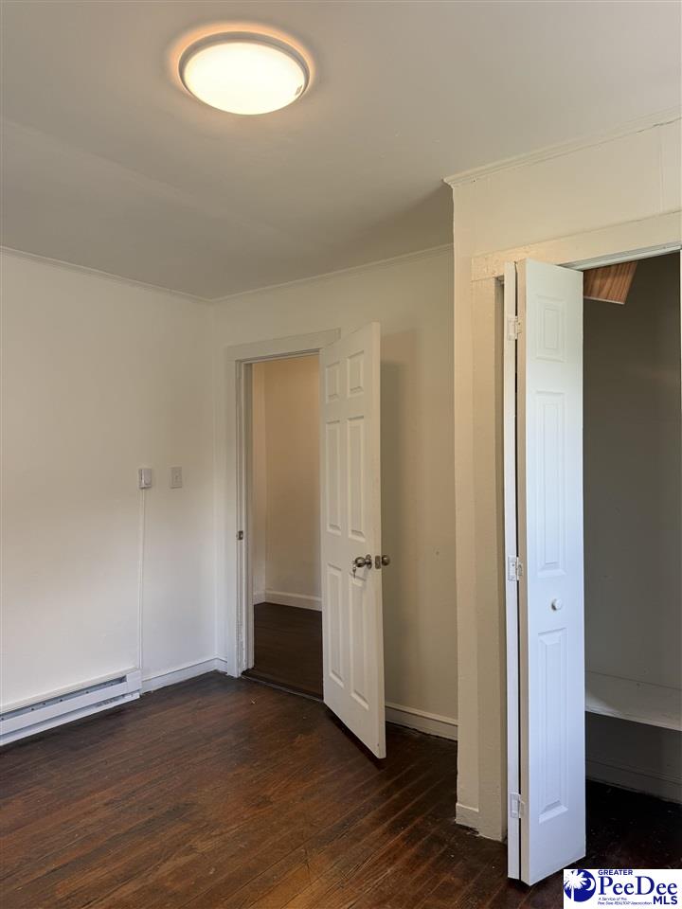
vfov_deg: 71.6
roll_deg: +0.0
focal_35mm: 24
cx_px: 341
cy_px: 454
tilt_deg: +0.5
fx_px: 630
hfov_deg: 56.8
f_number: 1.78
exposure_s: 1/120
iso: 80
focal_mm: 6.76
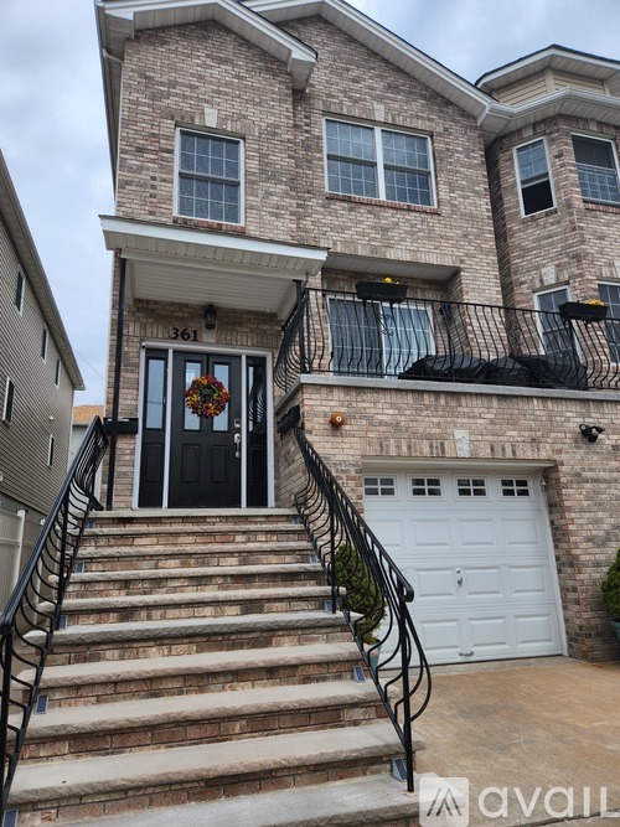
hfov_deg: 58.9
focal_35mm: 23
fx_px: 549
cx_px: 310
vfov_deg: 73.9
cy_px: 414
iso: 20
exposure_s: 1/1248
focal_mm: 5.4
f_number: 1.8
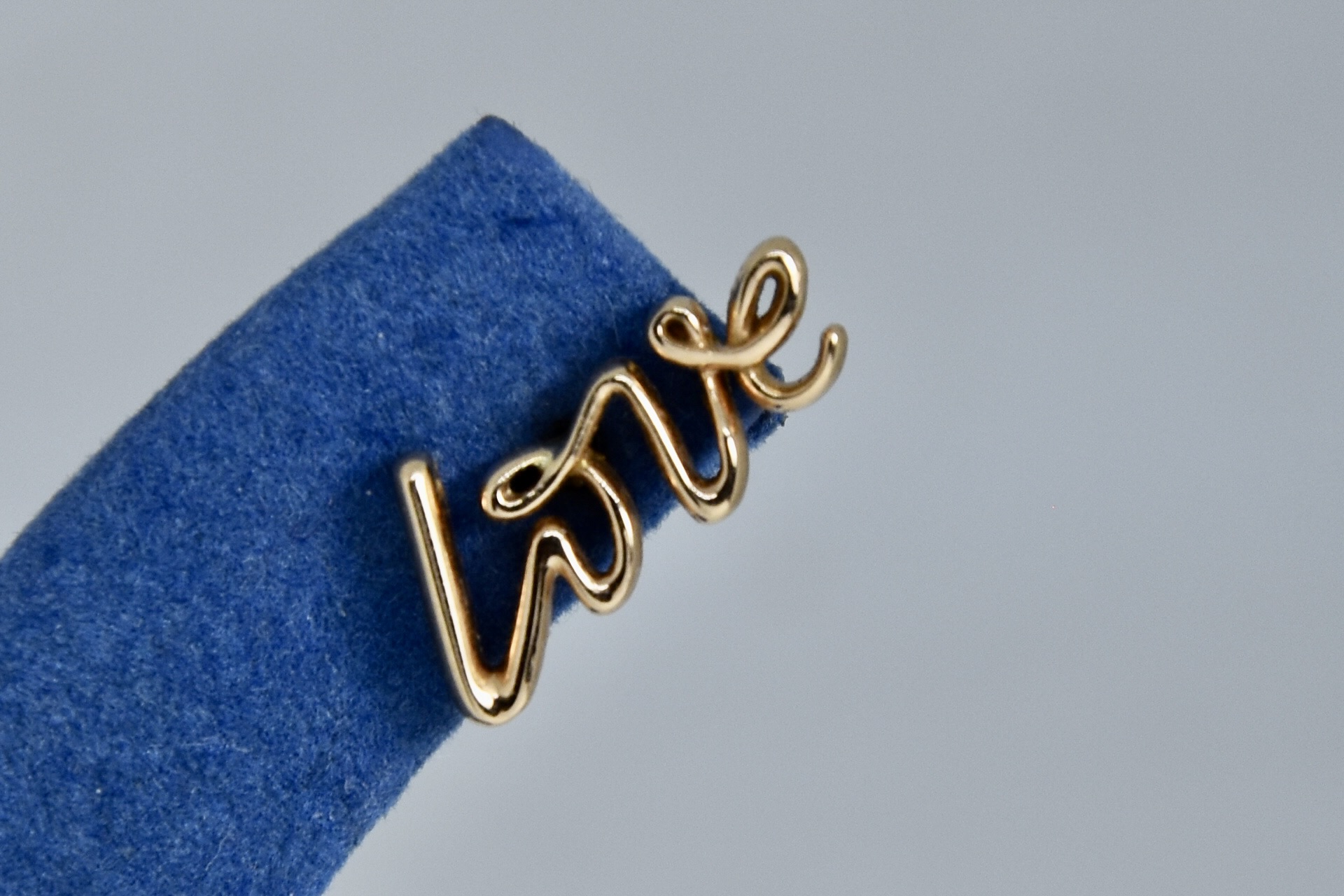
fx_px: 5880
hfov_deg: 13.0
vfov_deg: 8.7
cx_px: 672
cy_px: 448
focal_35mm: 158
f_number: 8
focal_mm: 105
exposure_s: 1/250
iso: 200
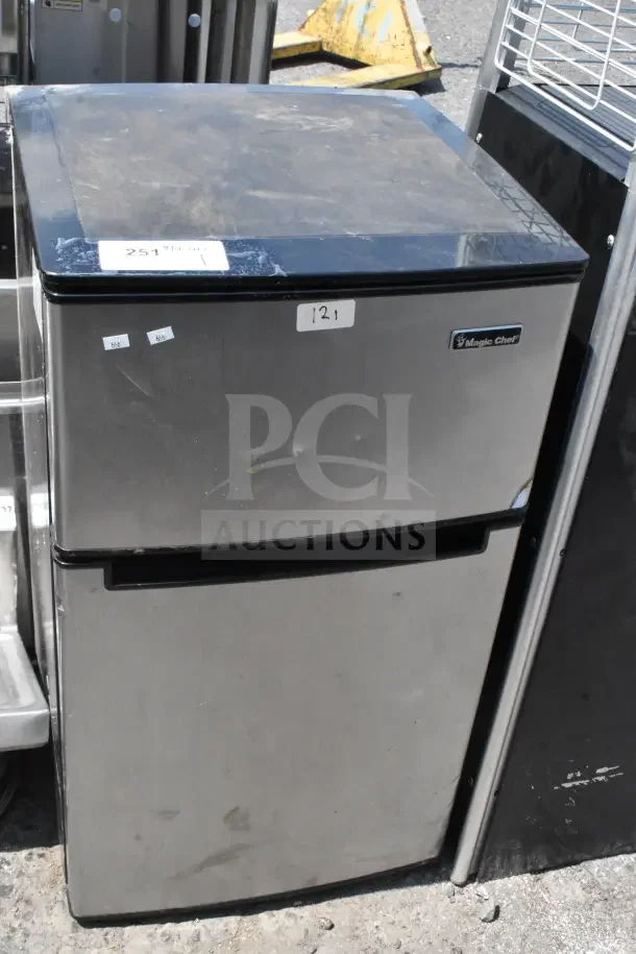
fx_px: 1192
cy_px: 477
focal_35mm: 45
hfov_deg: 29.9
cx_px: 318
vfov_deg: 43.6
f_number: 22
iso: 6400
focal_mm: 30
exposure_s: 1/2000
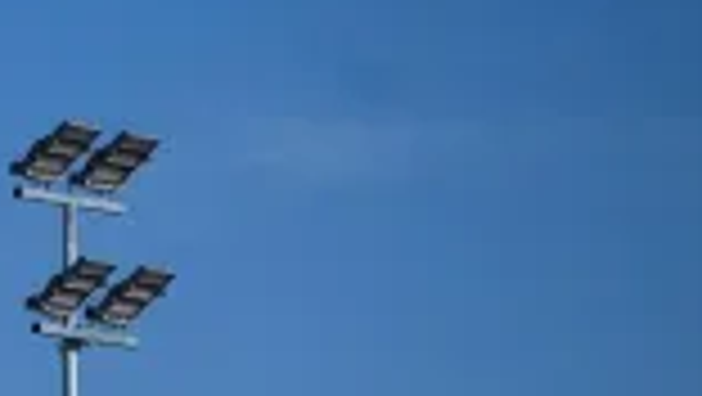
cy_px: 790
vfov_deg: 2.0
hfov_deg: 3.5
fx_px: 11400
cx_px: -940
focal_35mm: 612
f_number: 5
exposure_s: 1/5000
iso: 250
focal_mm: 120
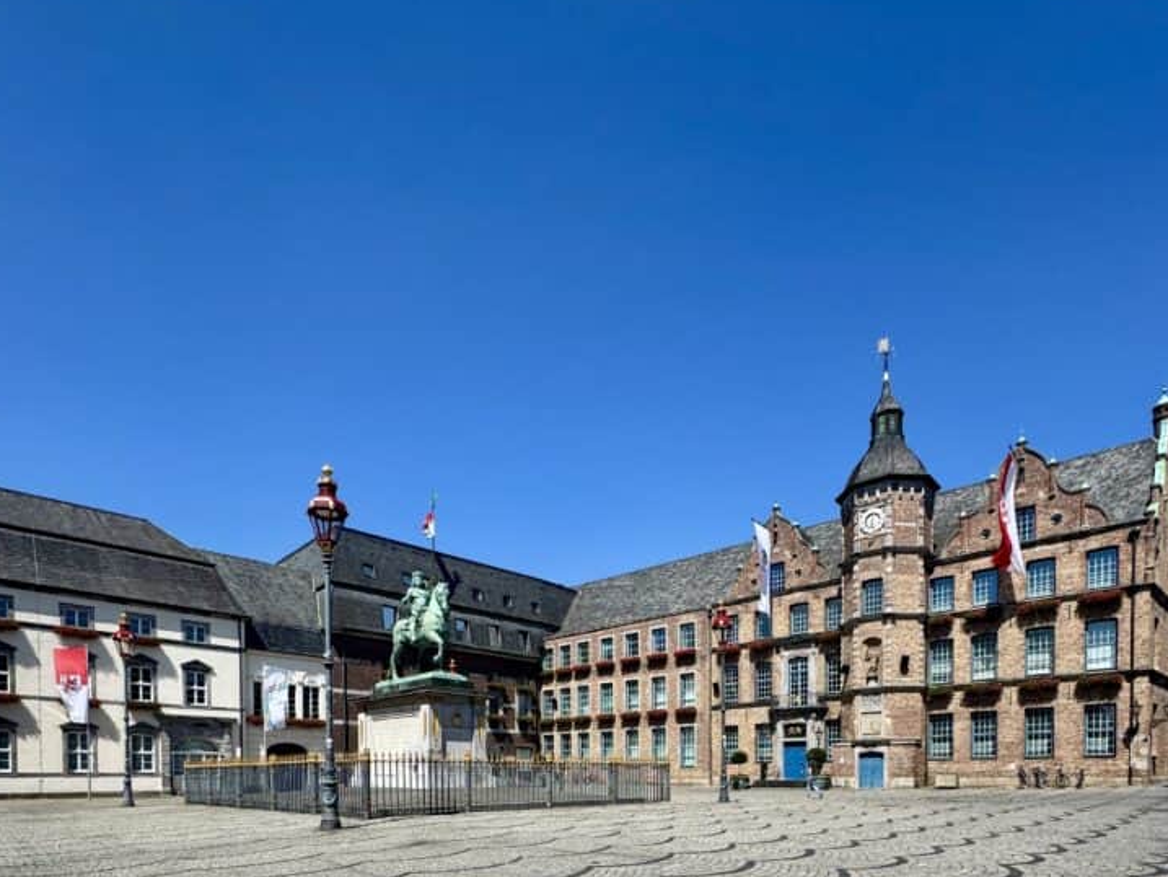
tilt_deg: -0.5
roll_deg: +0.1
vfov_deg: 56.9
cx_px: 608
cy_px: 787
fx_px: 675
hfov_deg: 81.7
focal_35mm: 20
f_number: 2.2
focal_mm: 2.22
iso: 50
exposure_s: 1/2208
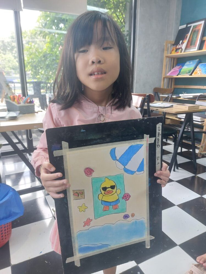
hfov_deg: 54.9
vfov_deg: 69.4
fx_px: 198
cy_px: 137
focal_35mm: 25
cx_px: 103
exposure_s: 1/50
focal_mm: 5.23
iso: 50
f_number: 1.8
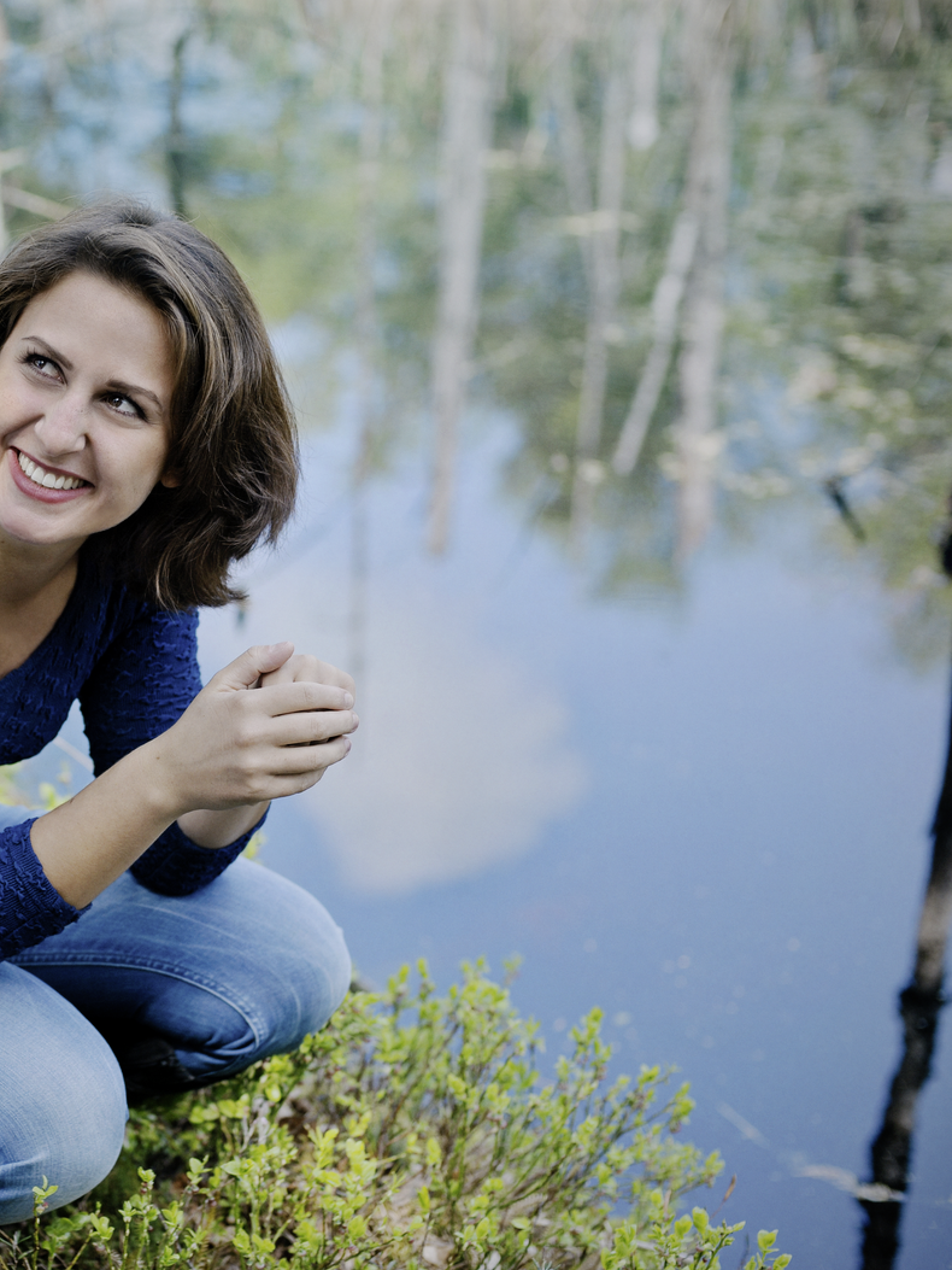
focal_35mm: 73
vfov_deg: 26.7
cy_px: 637
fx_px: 2676
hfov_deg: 19.7
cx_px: 67
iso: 320
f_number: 2.5
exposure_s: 1/800
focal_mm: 50
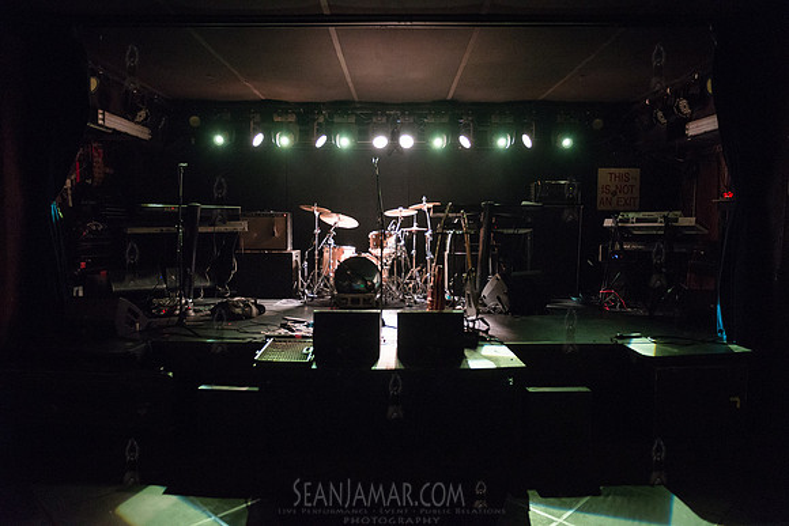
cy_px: 263
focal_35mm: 24
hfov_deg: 73.7
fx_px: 526
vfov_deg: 53.2
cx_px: 394
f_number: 3.2
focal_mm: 24
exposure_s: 1/250
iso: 3200
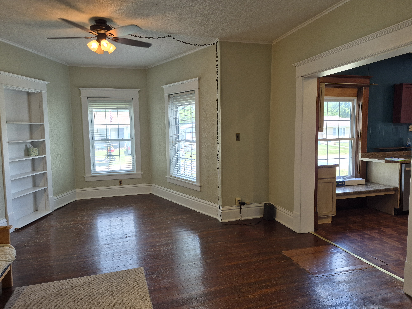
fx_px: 274
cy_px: 154
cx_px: 206
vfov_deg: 58.9
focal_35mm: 23
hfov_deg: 73.9
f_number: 1.8
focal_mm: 5.4
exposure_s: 1/120
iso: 64
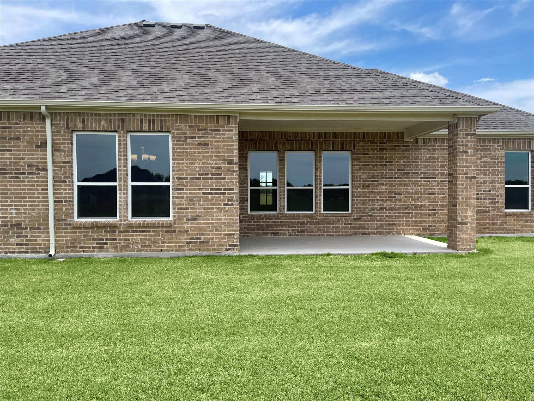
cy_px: 200
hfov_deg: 69.4
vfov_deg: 54.9
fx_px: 386
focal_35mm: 25
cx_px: 267
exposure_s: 1/2433
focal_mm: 5.1
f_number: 1.6
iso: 32
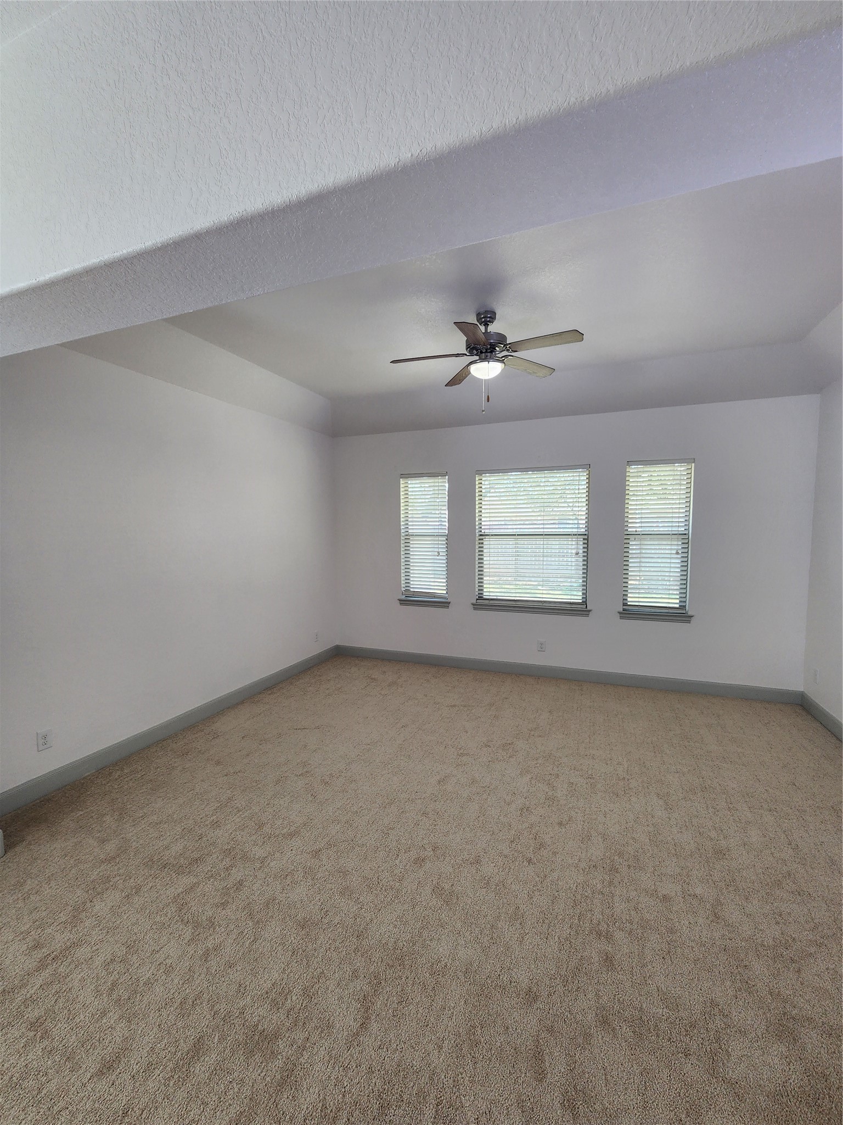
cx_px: 422
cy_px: 562
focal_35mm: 13
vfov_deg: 106.2
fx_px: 422
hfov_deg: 89.9
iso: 125
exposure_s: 1/50
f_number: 2.2
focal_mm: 2.2
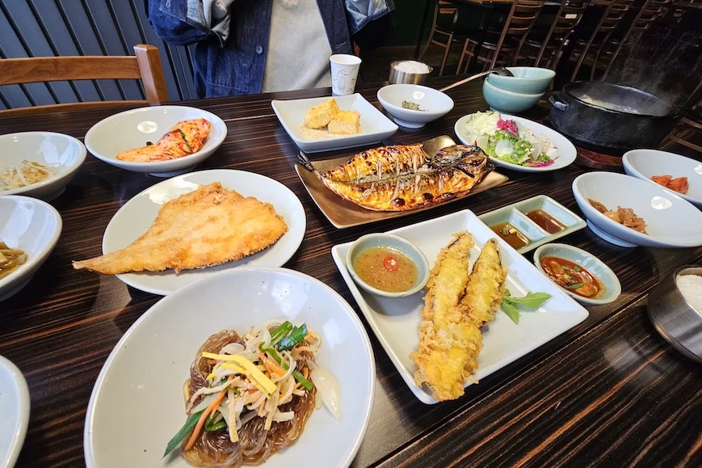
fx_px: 273
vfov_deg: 80.9
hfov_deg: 104.2
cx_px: 340
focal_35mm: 14
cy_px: 257
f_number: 2.2
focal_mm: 2.2
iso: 160
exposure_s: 1/60
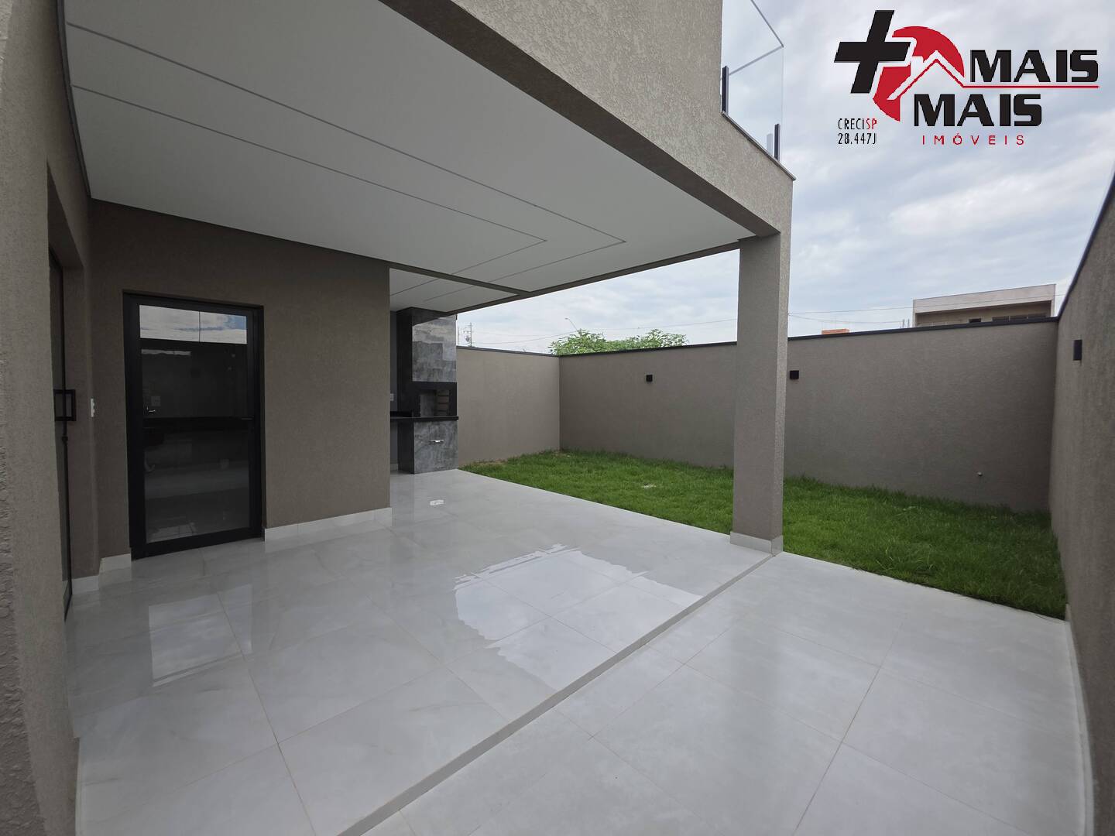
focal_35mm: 13
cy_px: 418
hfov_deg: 106.2
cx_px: 558
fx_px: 419
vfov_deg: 89.9
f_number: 1.9
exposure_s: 1/1170
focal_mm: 2.2
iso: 40
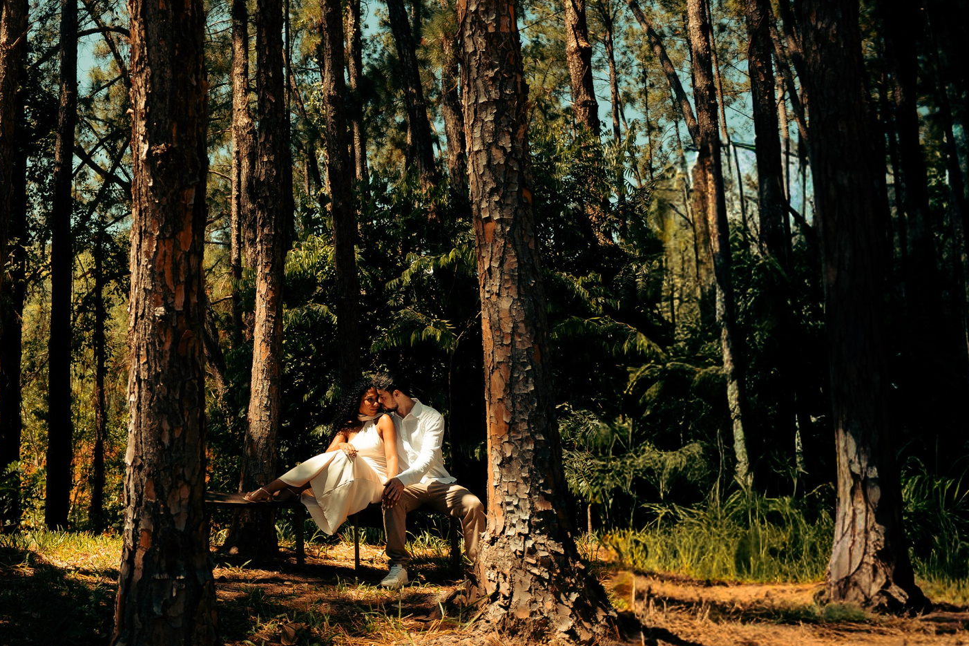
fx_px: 942
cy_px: 178
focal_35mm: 35
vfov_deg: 37.1
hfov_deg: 50.1
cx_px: 152
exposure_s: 1/2000
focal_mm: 18
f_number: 2.5
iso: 125
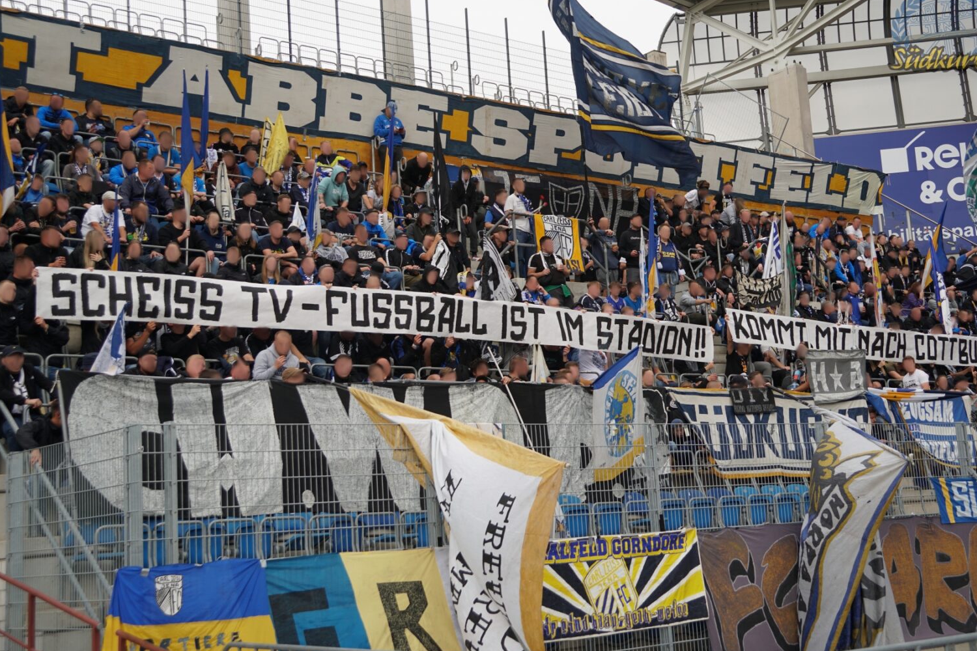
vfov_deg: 28.1
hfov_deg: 41.1
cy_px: 306
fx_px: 1303
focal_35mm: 48
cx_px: 518
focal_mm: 30
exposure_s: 1/160
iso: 100
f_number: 4.5
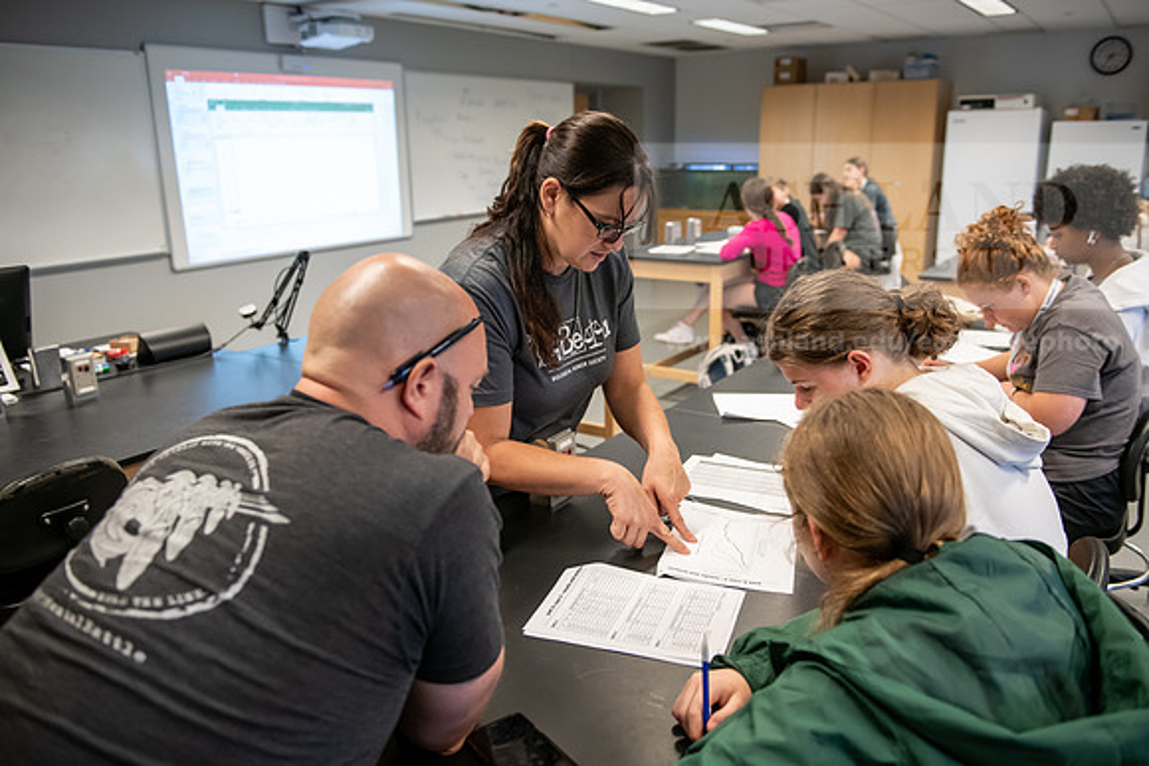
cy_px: 383
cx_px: 574
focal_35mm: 28
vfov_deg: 46.4
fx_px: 894
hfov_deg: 65.5
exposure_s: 1/200
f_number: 3.2
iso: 1600
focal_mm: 28
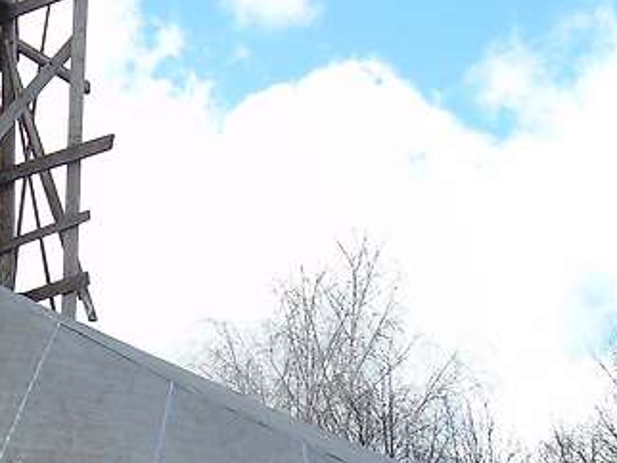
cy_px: 459
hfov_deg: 17.1
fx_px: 1926
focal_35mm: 108
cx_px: -188
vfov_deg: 13.5
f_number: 3.6
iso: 80
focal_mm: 5.2
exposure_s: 1/320
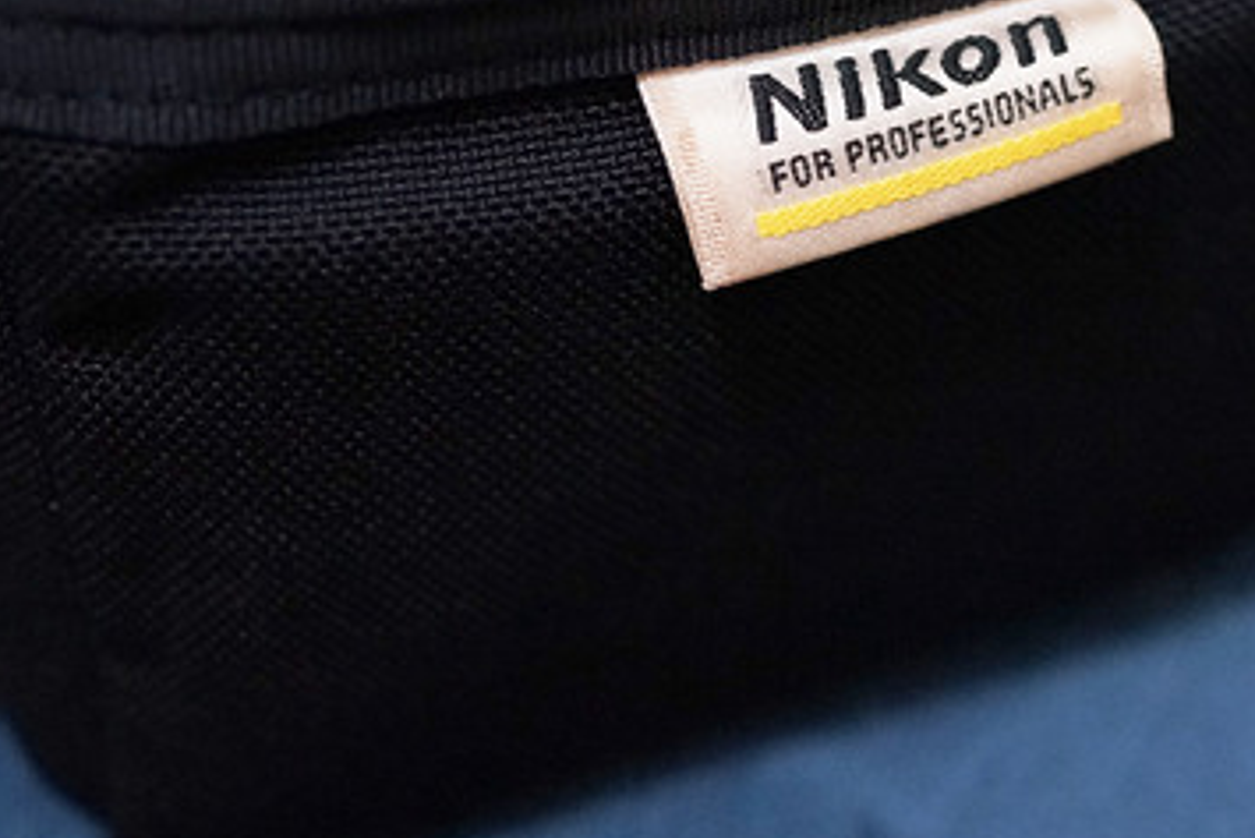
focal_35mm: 71
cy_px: 127
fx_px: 2476
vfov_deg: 19.0
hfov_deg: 28.0
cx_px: 944
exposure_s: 1/80
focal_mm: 35
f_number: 3.5
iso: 5000
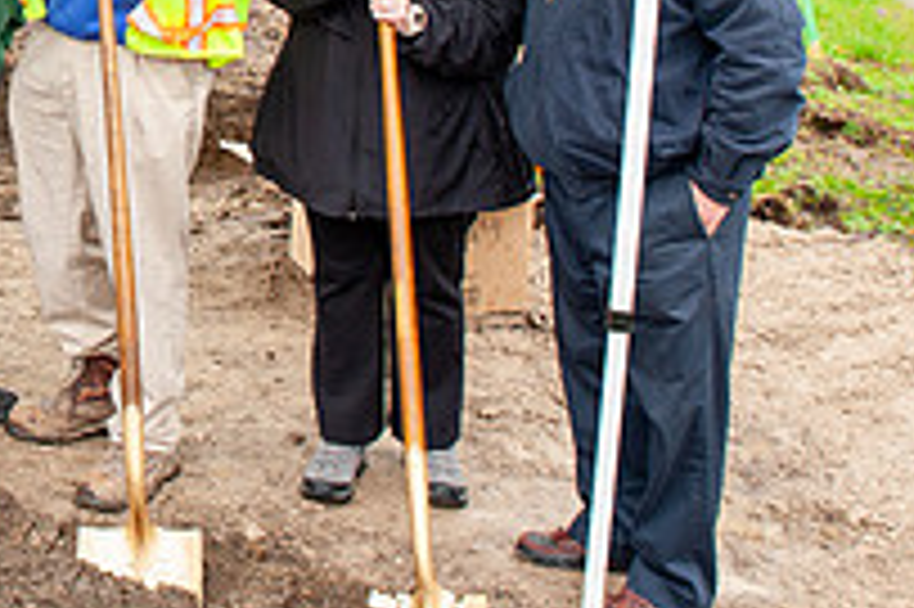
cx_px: -131
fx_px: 1776
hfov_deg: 26.3
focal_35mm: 70
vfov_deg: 18.4
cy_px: -131
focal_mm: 24
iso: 800
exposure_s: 1/125
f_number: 6.3
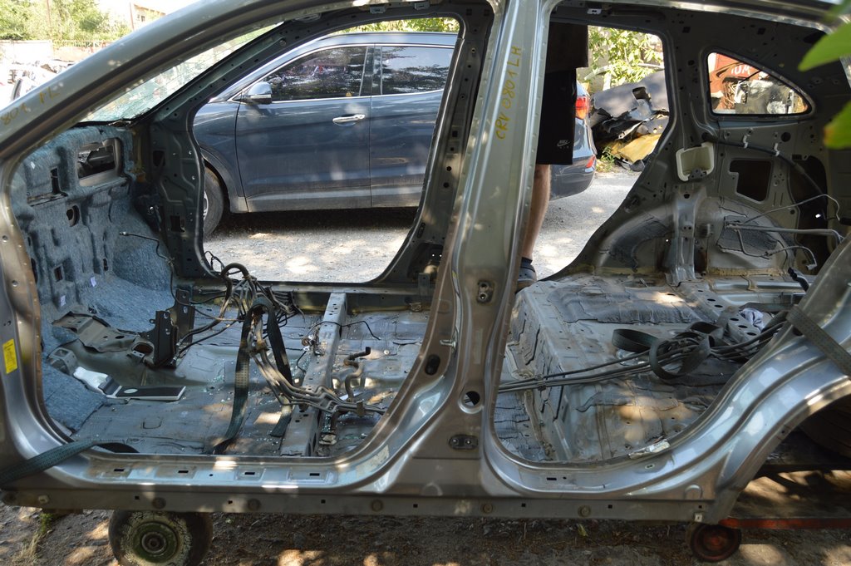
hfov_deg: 62.0
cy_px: 283
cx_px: 426
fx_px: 709
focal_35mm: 30
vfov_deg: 43.5
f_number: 5.6
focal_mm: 20
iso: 280
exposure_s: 1/125
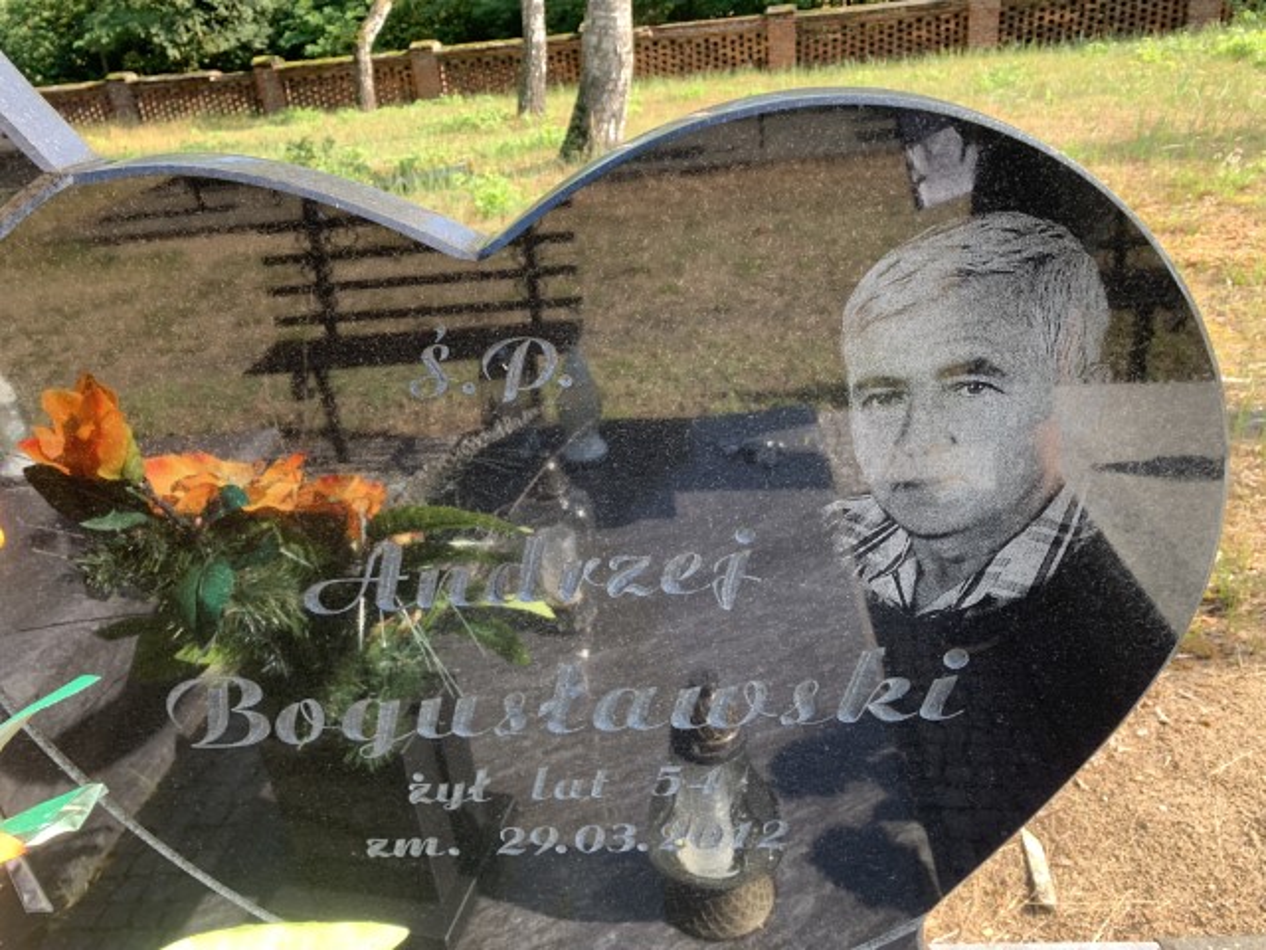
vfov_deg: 53.1
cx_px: 633
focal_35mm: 26
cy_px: 475
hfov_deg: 67.3
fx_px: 951
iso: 25
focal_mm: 4.25
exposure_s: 1/121
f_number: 1.8
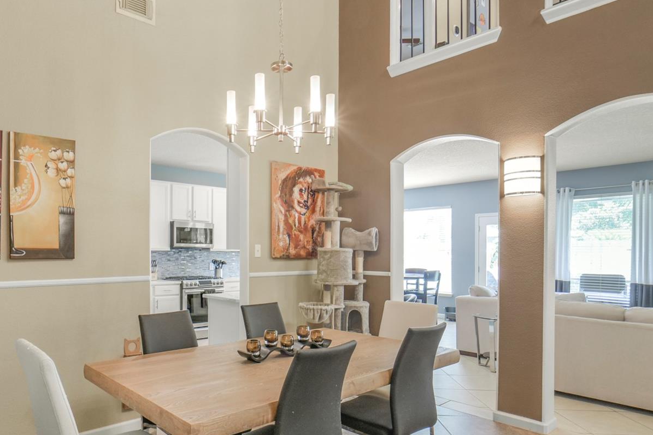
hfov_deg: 72.2
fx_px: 435
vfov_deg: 52.8
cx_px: 236
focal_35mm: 24
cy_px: 258
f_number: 11
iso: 500
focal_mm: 14
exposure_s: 1/6
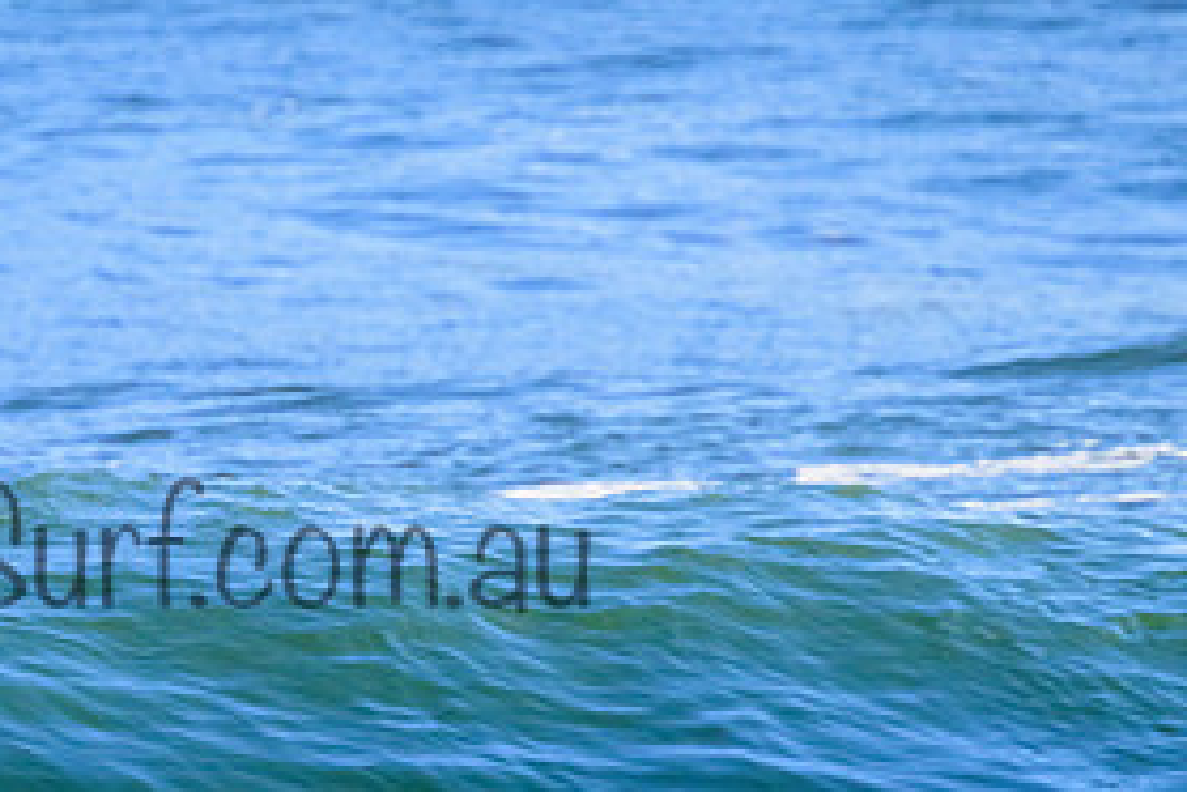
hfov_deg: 1.2
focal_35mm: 1665
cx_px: 140
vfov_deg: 0.8
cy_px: 509
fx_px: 54894
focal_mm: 800
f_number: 11
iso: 2200
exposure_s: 1/2000
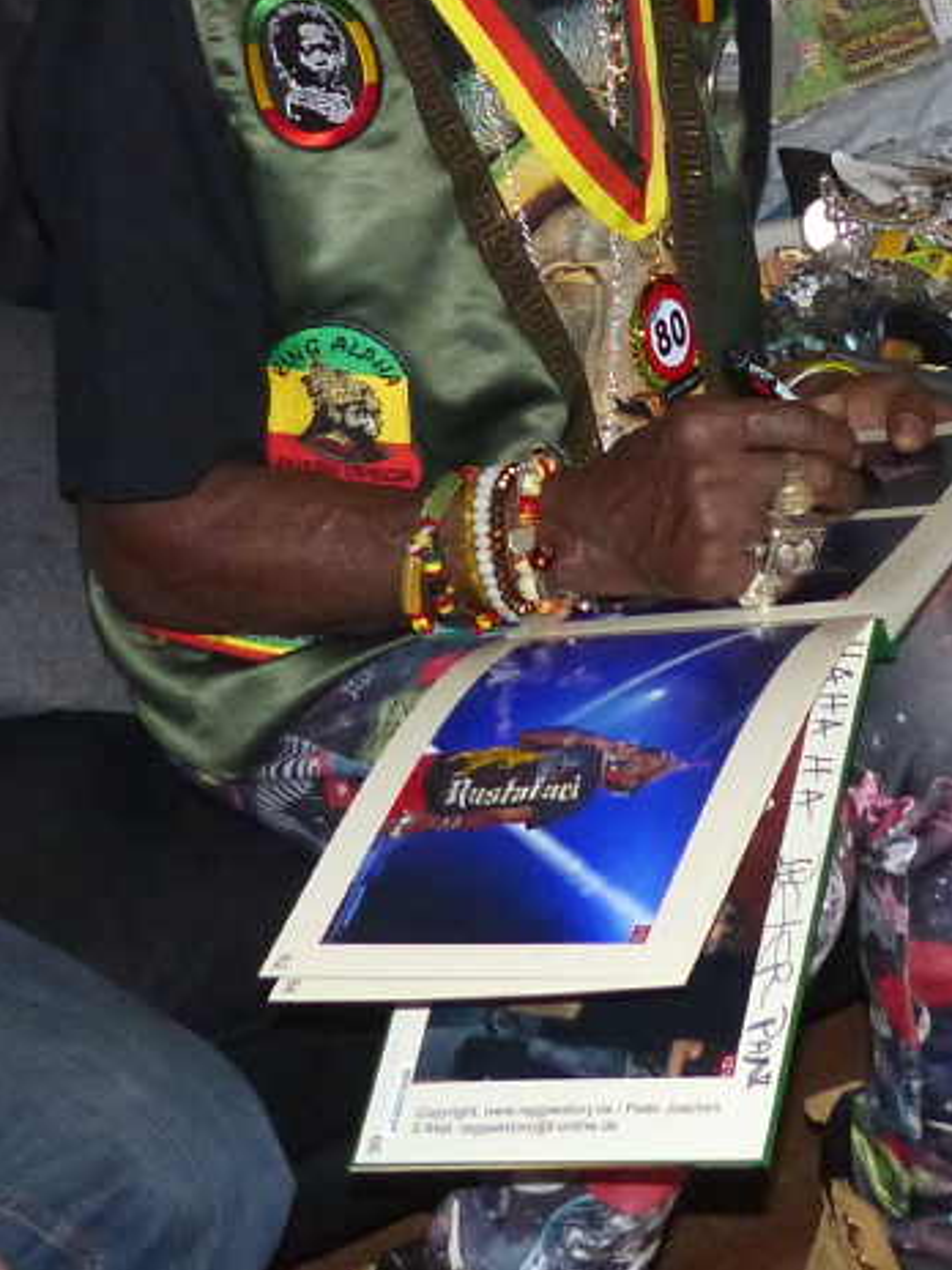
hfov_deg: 20.7
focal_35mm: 69
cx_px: 933
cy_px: 427
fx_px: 2530
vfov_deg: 28.0
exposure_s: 1/160
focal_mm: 5.7
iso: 400
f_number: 2.8
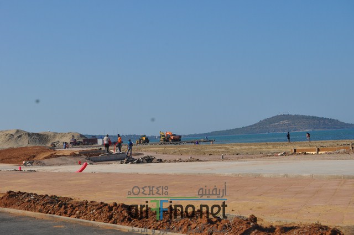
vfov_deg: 16.5
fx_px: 810
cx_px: 177
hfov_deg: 24.6
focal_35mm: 82
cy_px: 118
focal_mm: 55
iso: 200
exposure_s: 1/500
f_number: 11
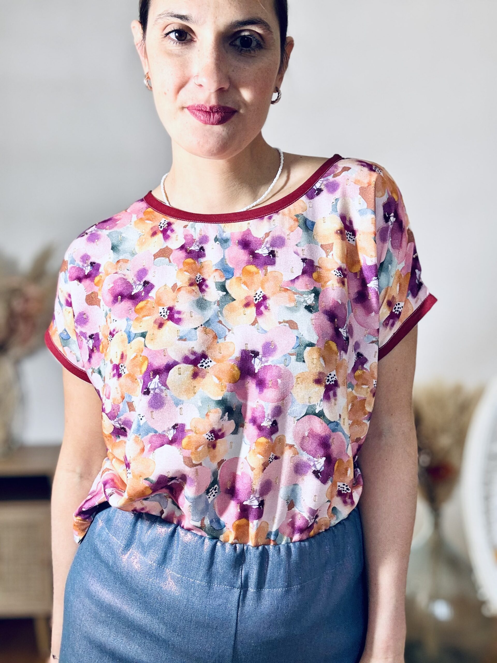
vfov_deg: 60.0
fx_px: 574
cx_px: 248
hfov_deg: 46.8
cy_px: 332
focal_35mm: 30
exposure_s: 1/50
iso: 40
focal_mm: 2.69
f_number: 1.9
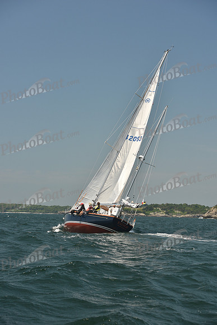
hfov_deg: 19.5
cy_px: 162
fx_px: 632
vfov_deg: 28.8
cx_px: 108
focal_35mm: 70
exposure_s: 1/640
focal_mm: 70
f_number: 6.3
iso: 250
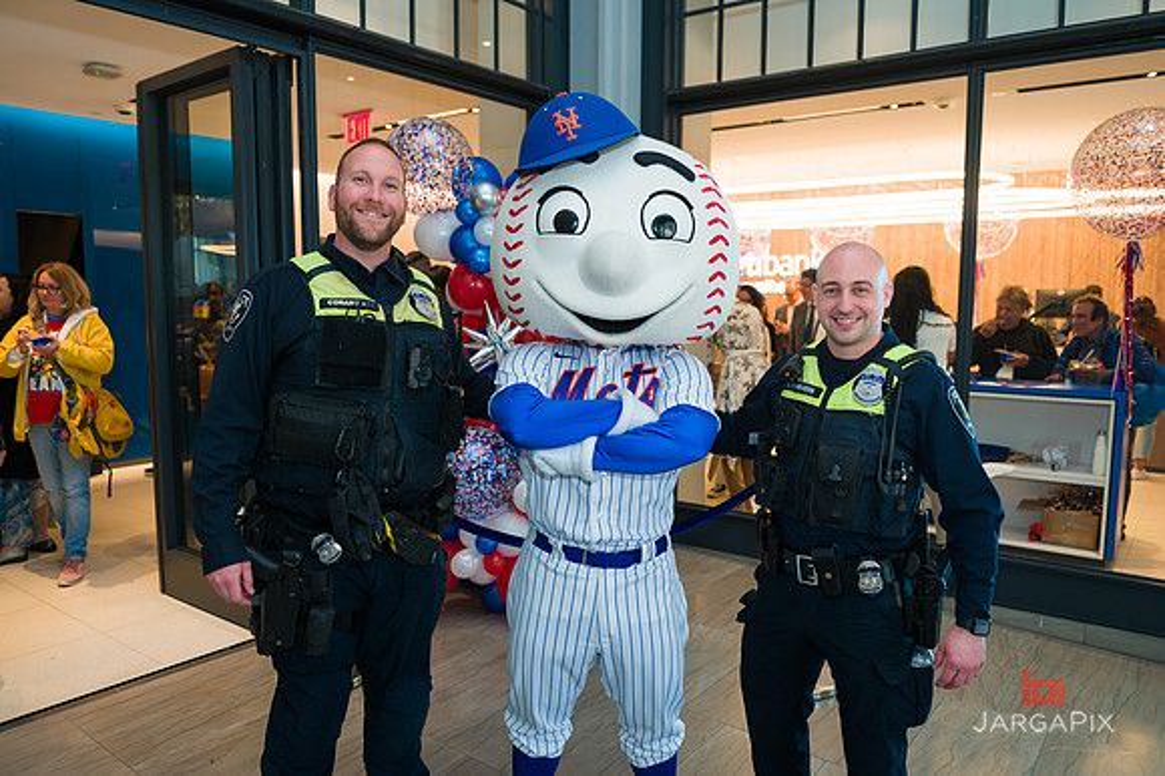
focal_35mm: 27
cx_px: 582
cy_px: 388
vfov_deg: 47.9
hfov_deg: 67.4
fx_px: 873
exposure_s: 1/200
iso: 400
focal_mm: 27
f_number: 4
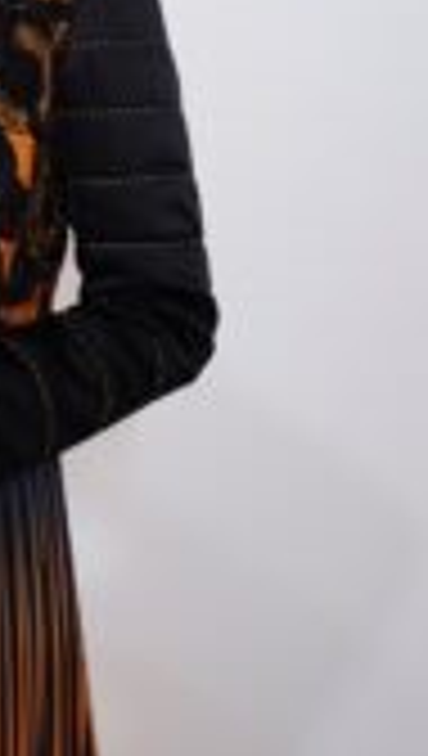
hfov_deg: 8.5
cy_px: -56
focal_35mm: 140
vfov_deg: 15.0
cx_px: -225
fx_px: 2813
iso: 400
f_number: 2.8
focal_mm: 50
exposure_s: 1/200
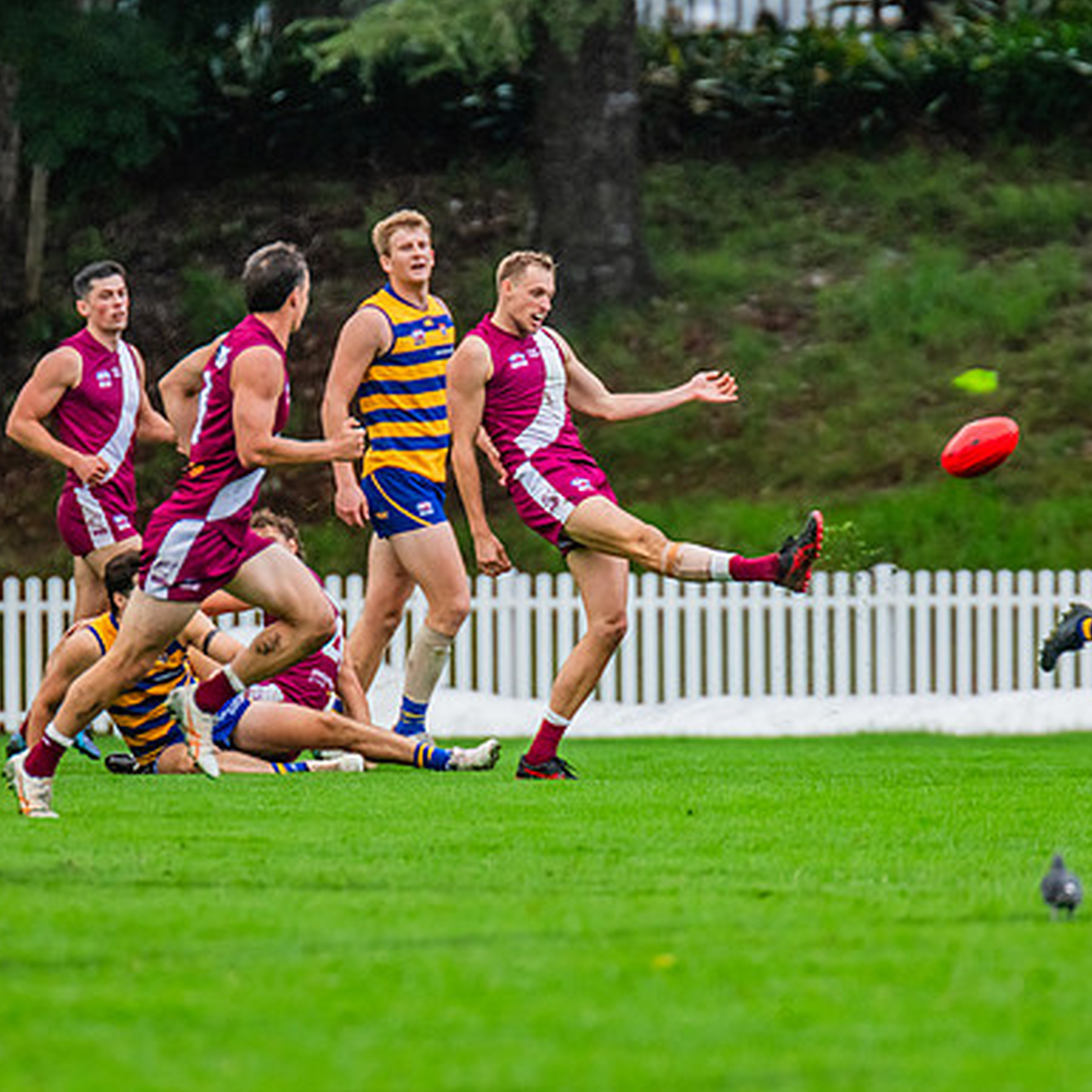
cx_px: 598
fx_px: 27696
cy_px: 546
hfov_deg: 2.3
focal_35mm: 776
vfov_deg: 2.3
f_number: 5.6
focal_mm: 600
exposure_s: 1/1250
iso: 2200
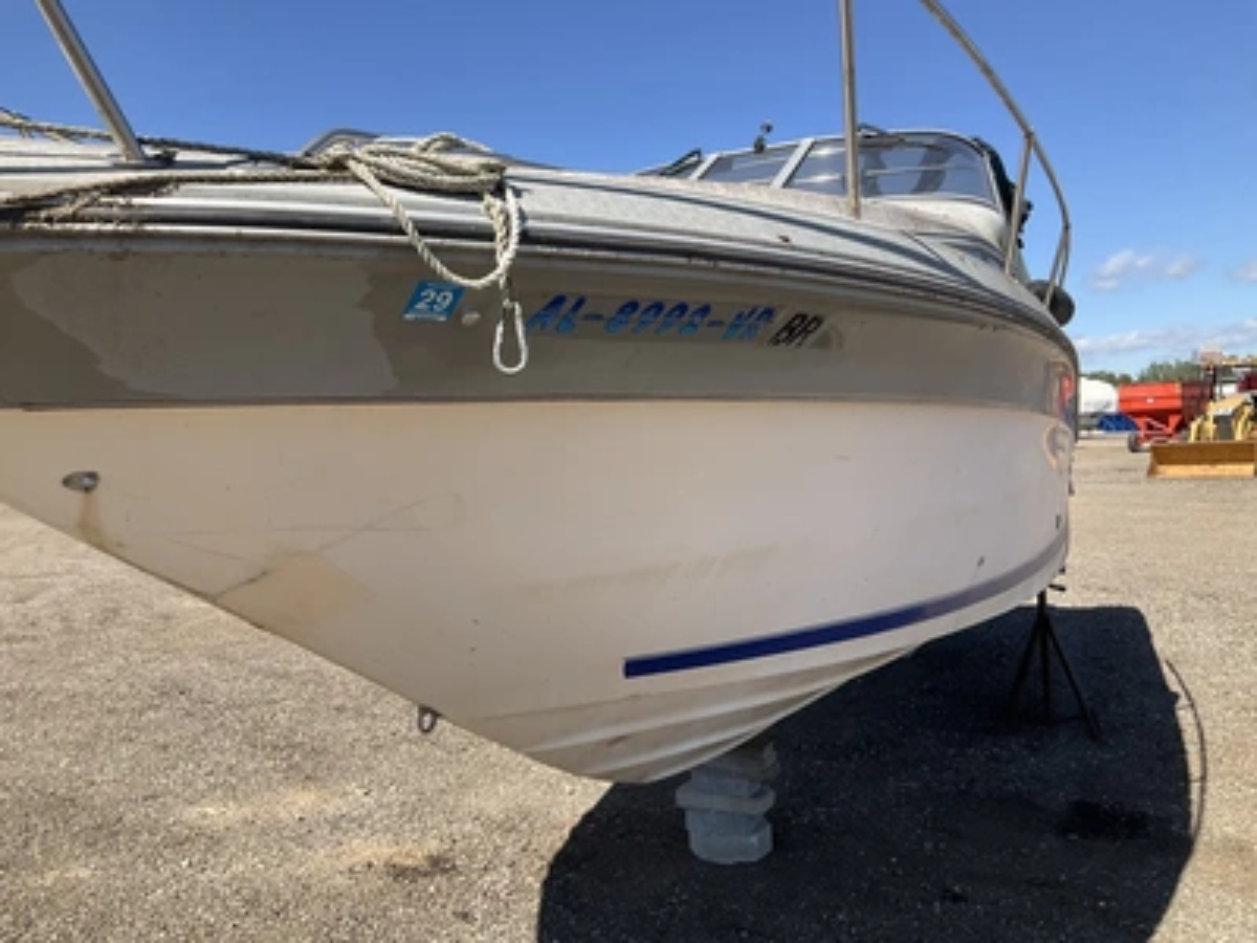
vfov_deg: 48.2
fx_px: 1053
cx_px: 628
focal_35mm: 29
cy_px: 472
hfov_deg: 61.7
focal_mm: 3
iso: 25
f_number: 1.8
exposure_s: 1/1279
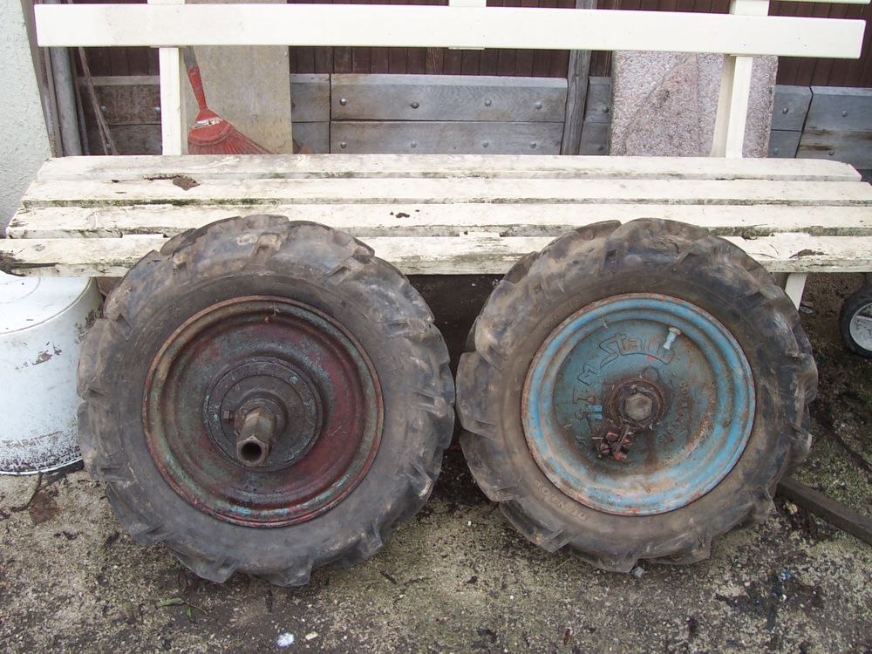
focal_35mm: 37
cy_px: 327
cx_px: 436
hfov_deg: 50.1
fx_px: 932
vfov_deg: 38.7
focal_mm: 5.6
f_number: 2.8
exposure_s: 1/125
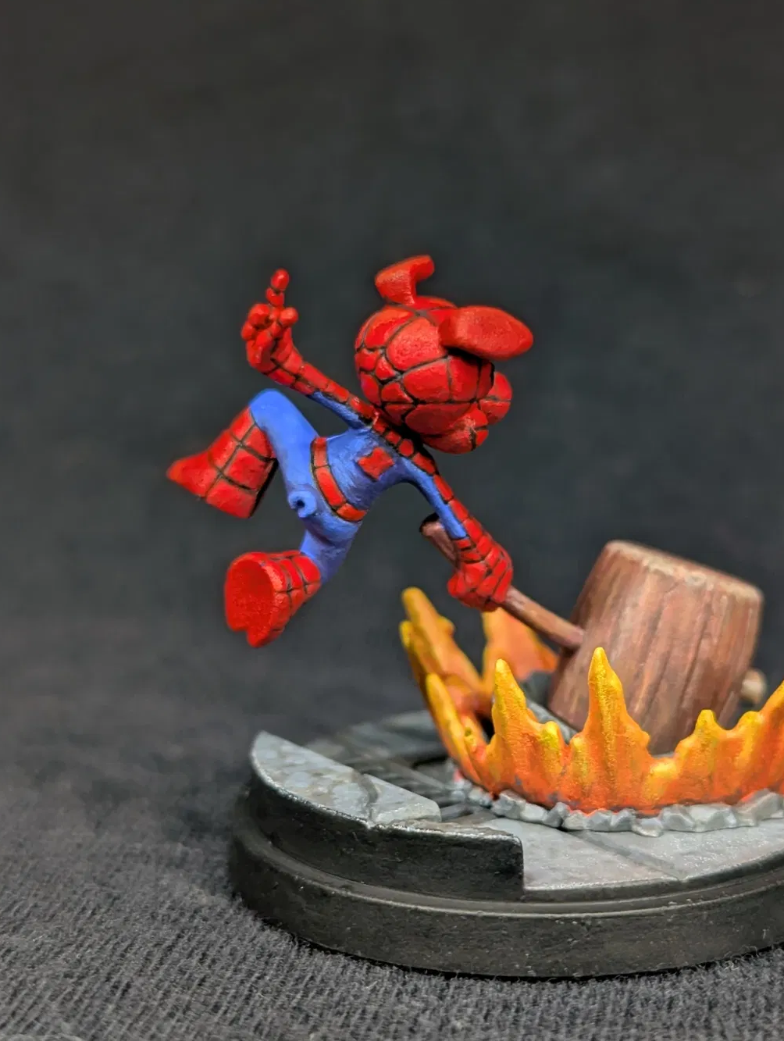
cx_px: 440
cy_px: 535
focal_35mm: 72
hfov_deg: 20.5
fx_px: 2168
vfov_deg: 27.0
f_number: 1.85
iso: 44
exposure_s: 1/94.6
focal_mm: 6.81
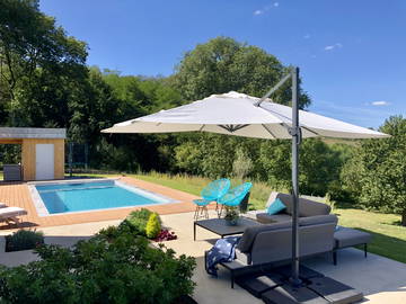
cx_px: 203
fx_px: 328
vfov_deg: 49.7
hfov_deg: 63.4
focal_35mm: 28
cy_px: 152
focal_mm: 4
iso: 20
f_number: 1.8
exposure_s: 1/1799
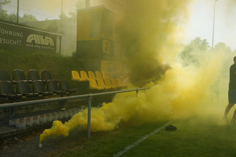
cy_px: 78
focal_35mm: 37
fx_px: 243
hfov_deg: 51.9
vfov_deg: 35.9
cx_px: 118
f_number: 6.3
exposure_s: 1/400
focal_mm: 25
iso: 100
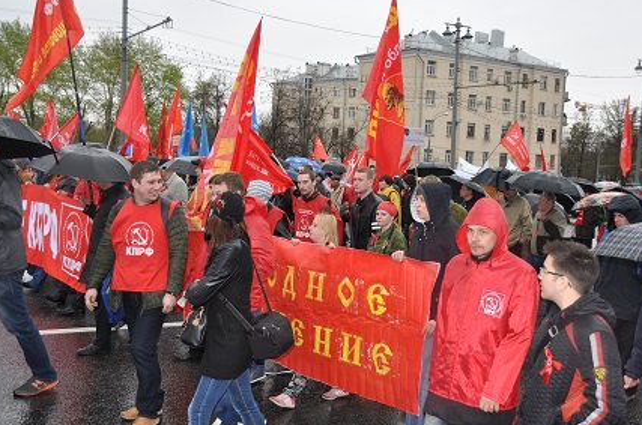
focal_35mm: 39
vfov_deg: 34.1
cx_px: 323
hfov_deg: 49.6
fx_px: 694
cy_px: 209
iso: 220
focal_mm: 22
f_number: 3.8
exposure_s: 1/200
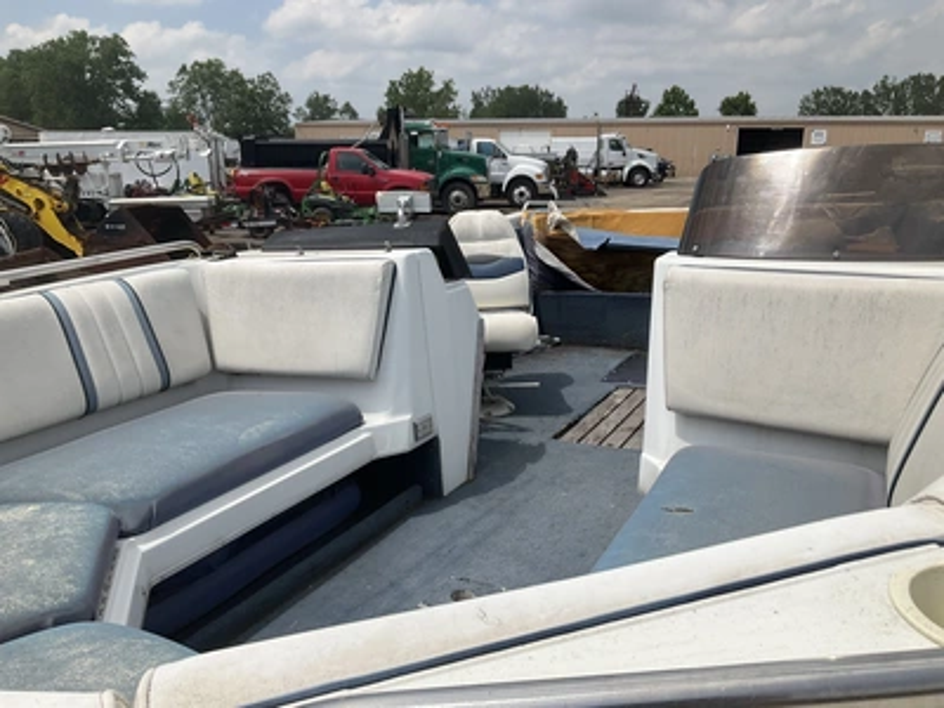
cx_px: 472
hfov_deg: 61.7
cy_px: 354
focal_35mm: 29
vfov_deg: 48.2
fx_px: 791
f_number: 1.8
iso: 25
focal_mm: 3
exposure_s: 1/3788
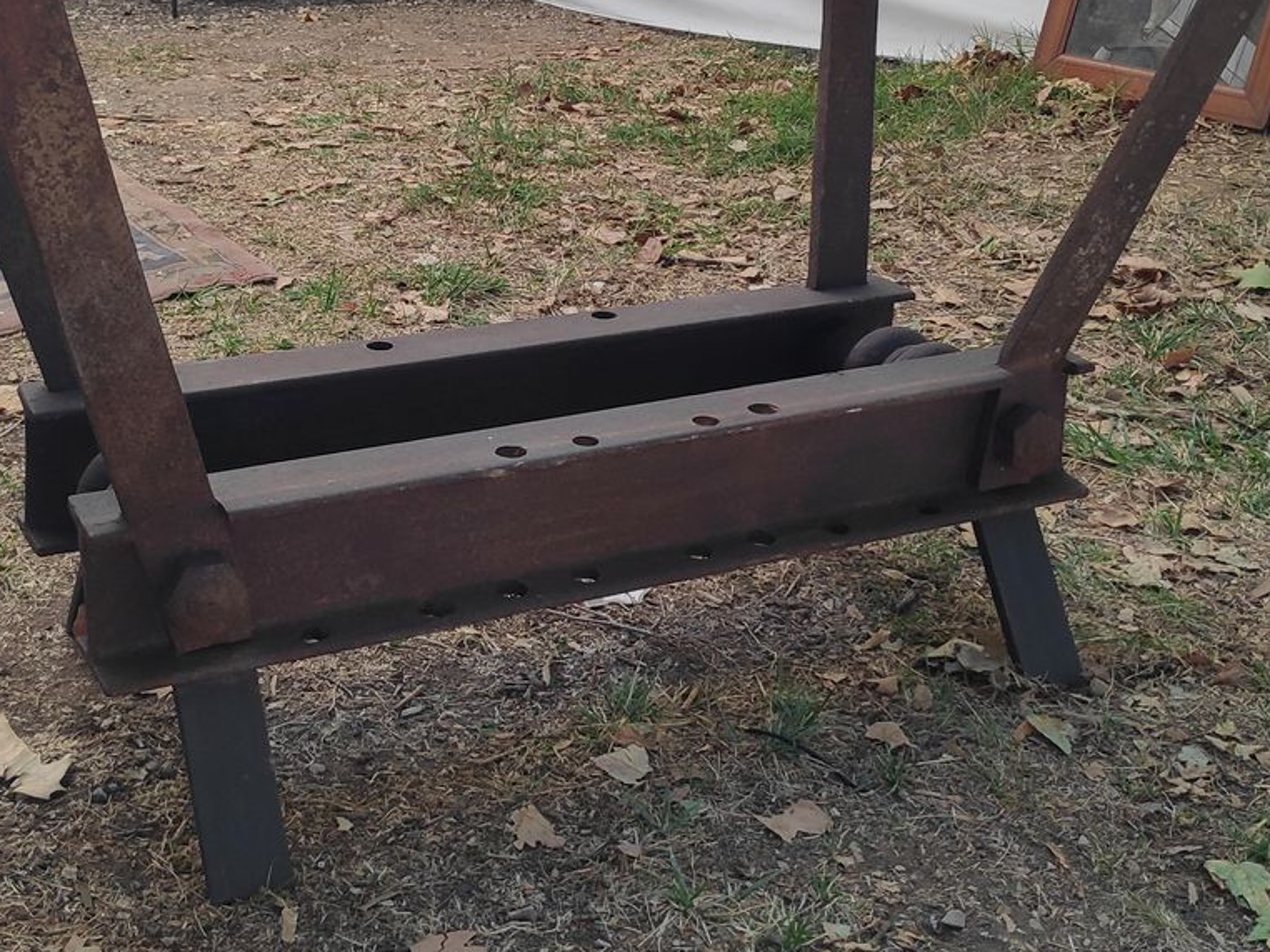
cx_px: 462
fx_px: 1540
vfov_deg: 33.9
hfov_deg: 44.4
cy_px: 283
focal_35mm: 42
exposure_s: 1/818
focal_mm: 3.94
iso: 100
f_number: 1.9
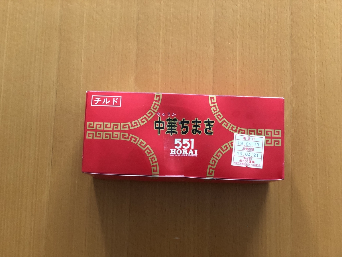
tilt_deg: -81.6
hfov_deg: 36.8
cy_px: 128
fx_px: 514
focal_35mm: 52
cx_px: 171
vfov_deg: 28.0
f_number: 2.4
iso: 160
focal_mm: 6
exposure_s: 1/12
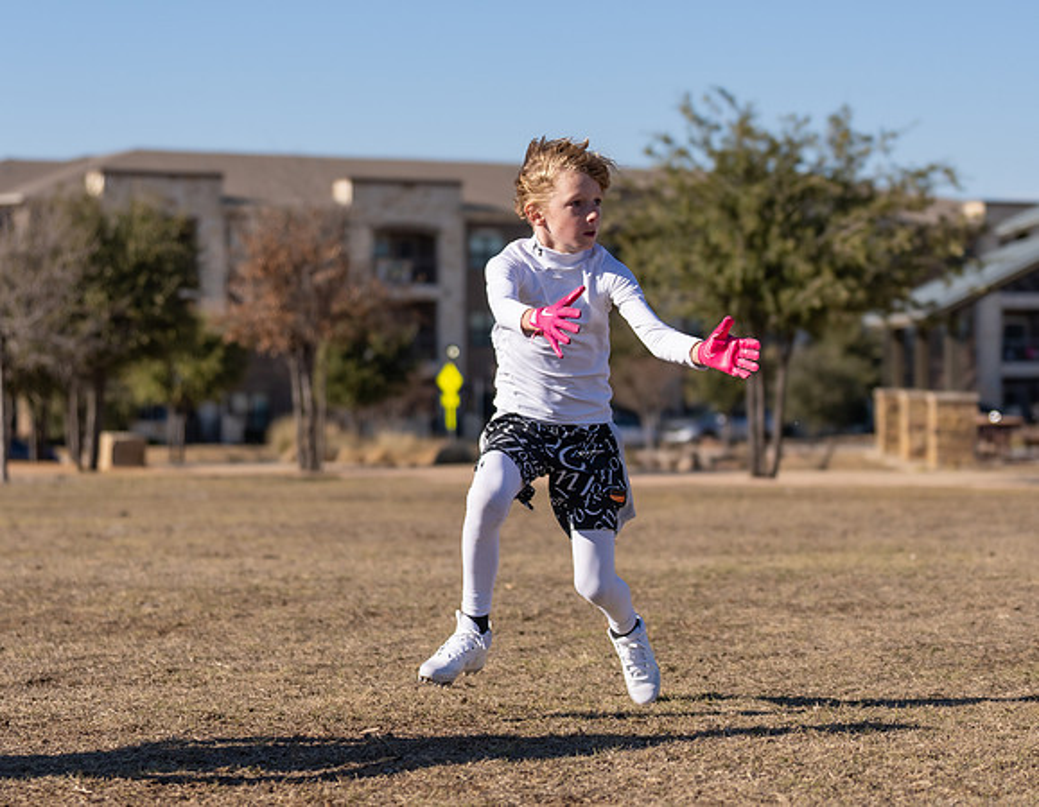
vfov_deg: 12.8
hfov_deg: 16.4
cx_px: 548
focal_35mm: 119
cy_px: 333
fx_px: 3606
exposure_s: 1/2500
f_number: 2.8
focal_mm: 72
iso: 100
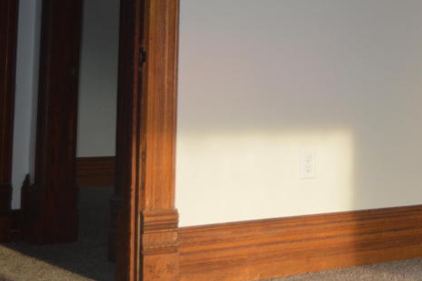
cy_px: -24
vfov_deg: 15.0
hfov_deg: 21.8
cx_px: 450
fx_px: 1043
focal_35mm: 89
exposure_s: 1/125
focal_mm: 24
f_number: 4
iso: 400
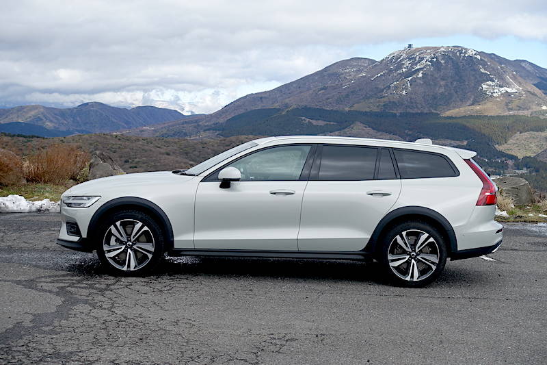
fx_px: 972
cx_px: 274
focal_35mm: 64
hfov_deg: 31.4
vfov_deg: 21.2
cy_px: 182
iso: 125
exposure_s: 1/400
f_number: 5.6
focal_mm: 23.53
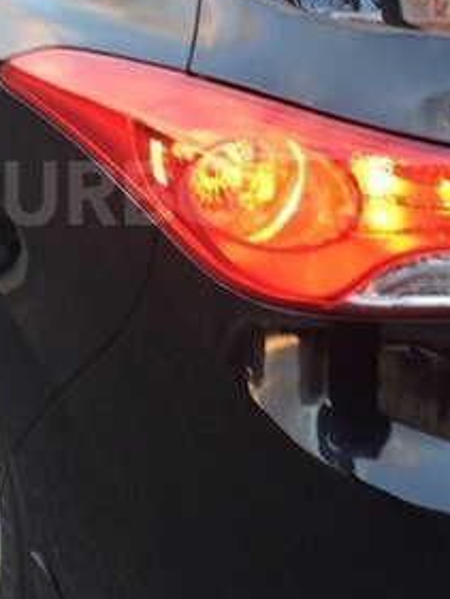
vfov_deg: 28.3
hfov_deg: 21.6
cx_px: 168
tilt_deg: -19.7
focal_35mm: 68
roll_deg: -1.9
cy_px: 193
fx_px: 1178
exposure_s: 1/33
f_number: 2.2
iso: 64
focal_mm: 4.15
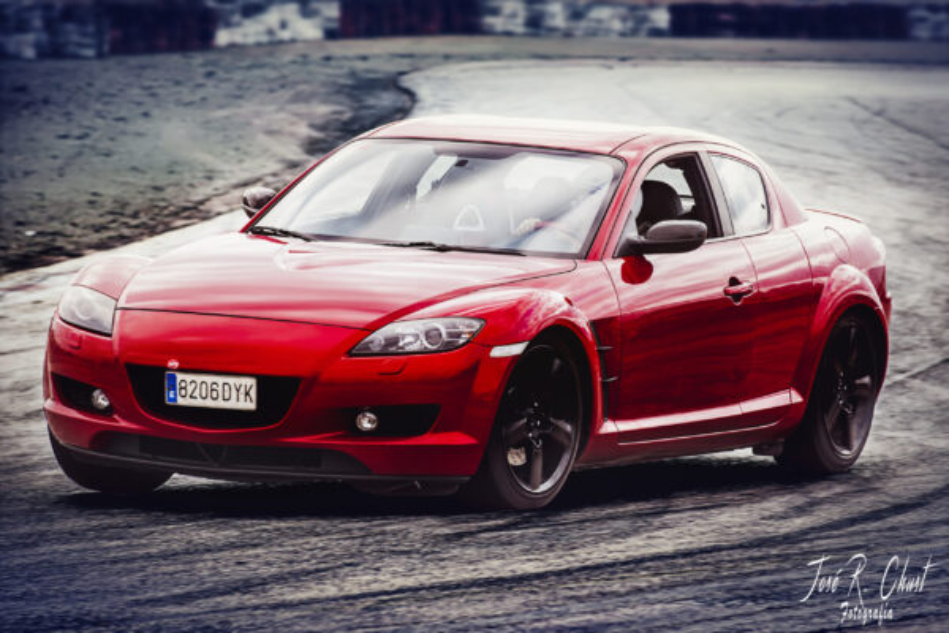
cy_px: 316
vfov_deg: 6.9
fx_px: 5272
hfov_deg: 10.3
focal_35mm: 200
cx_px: 474
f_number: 8
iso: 400
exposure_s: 1/320
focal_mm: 200
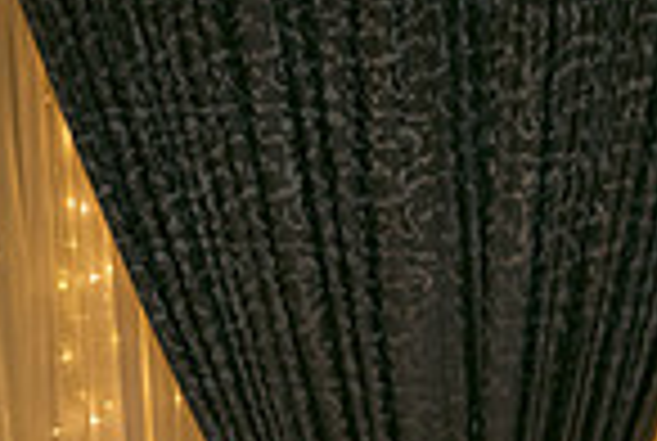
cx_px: 531
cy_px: 839
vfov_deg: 10.1
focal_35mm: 127
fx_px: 2322
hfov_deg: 16.0
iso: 800
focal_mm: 32
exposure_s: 1/160
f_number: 3.5
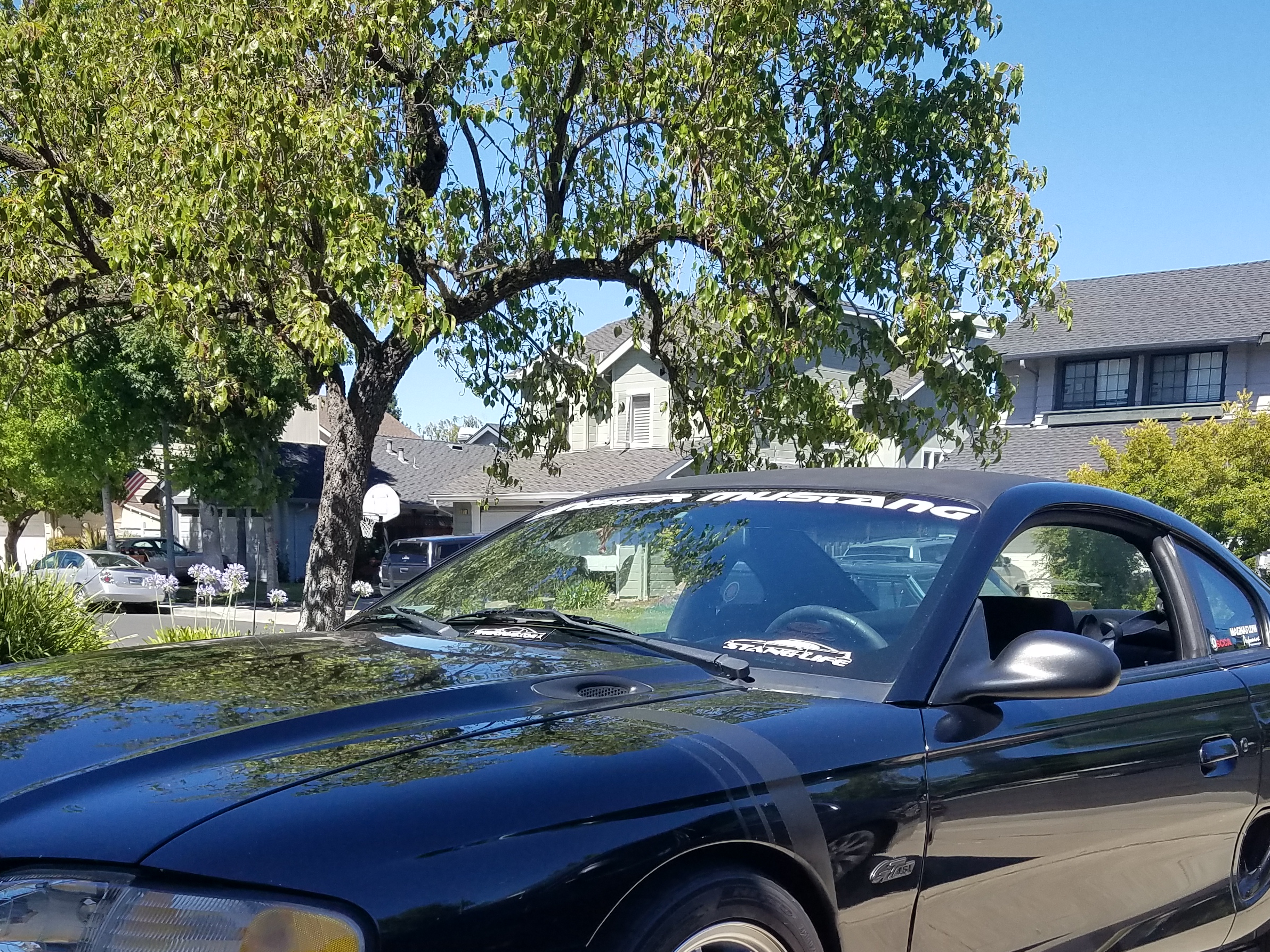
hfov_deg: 42.9
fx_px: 1614
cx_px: 570
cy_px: 779
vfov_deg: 31.9
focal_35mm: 44
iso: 50
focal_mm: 4.2
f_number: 1.7
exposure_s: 1/1472
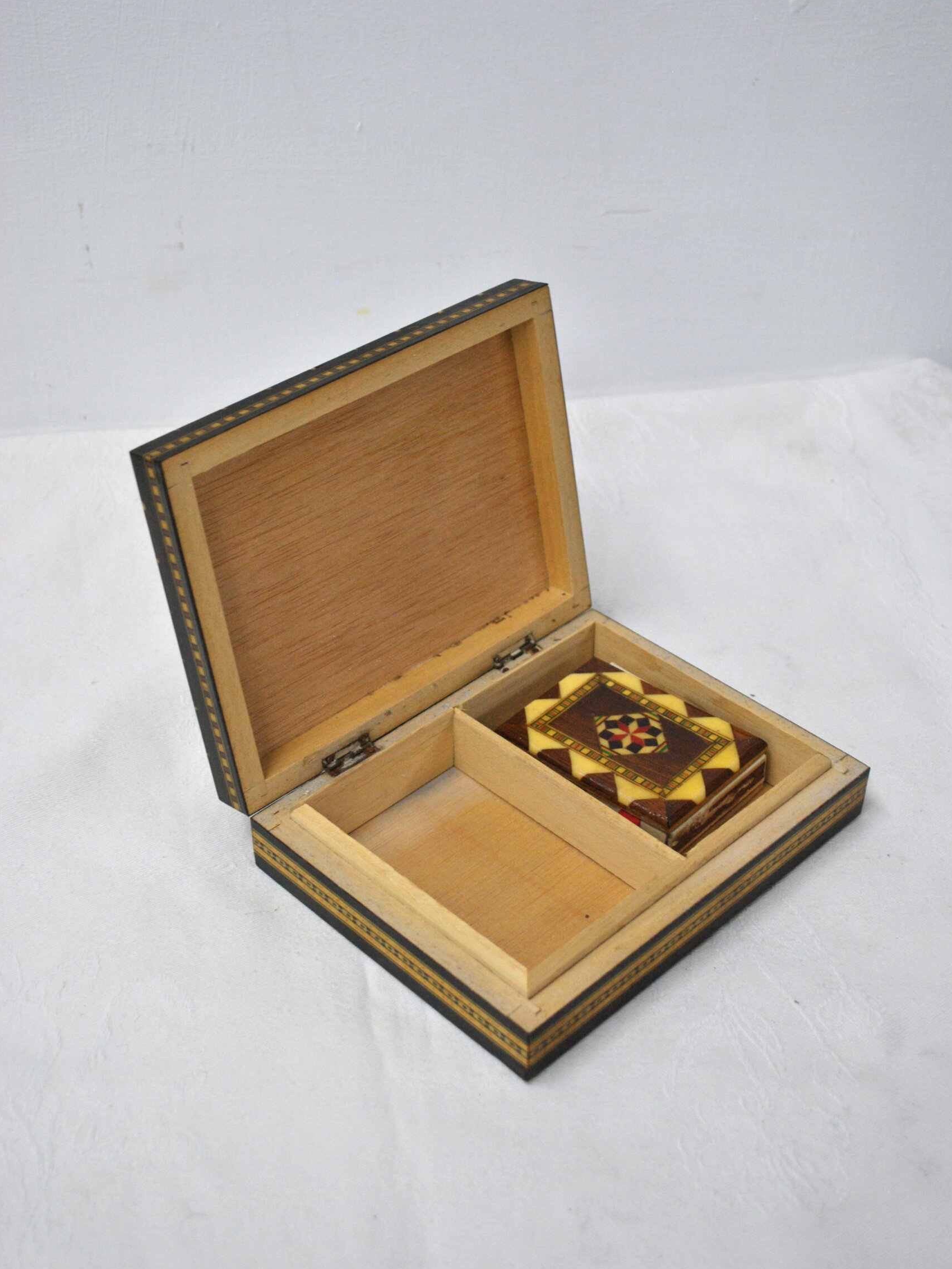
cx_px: 479
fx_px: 1796
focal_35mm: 49
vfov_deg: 38.9
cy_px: 572
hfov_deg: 29.7
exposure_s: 1/60
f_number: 4.5
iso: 400
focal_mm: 30
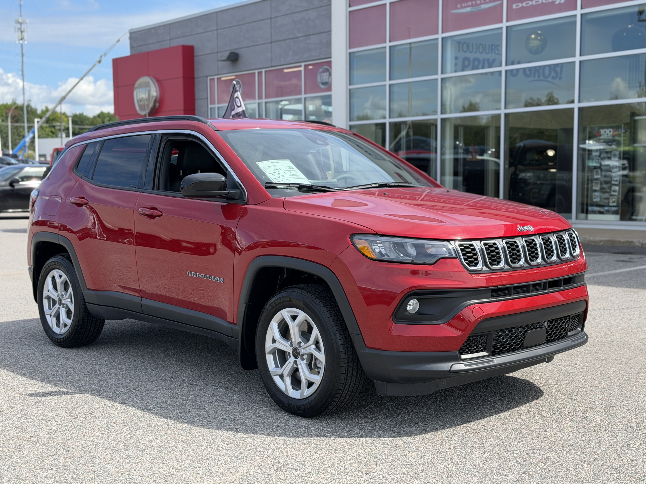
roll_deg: -0.3
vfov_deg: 30.3
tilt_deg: -3.9
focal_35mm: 48
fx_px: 896
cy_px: 242
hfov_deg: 39.7
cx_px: 323
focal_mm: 6.76
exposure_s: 1/2208
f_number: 1.78
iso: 100
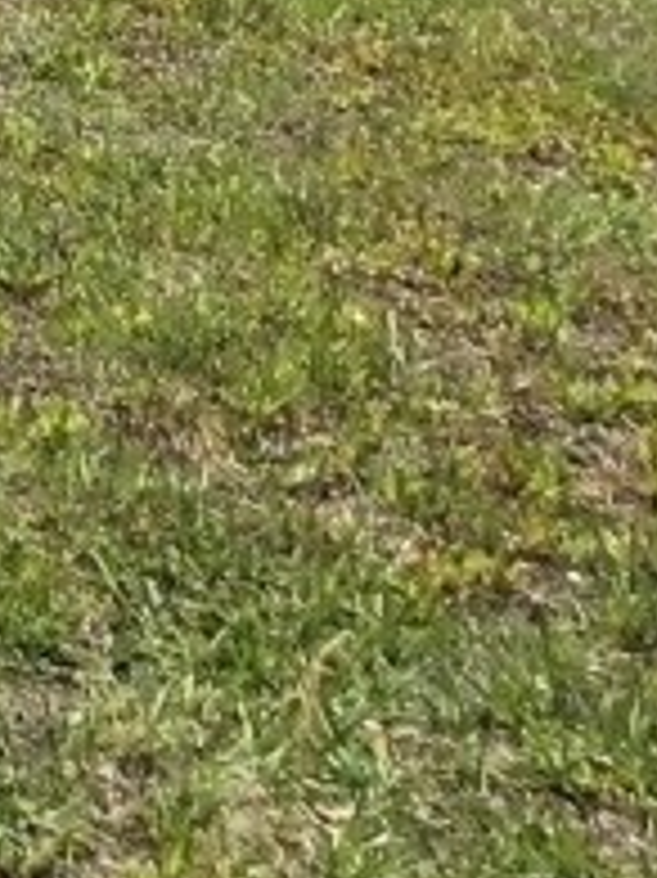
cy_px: -707
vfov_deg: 11.3
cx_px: -1336
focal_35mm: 163
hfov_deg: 7.8
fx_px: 4129
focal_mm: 3.3
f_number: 2.4
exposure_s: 1/959
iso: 25
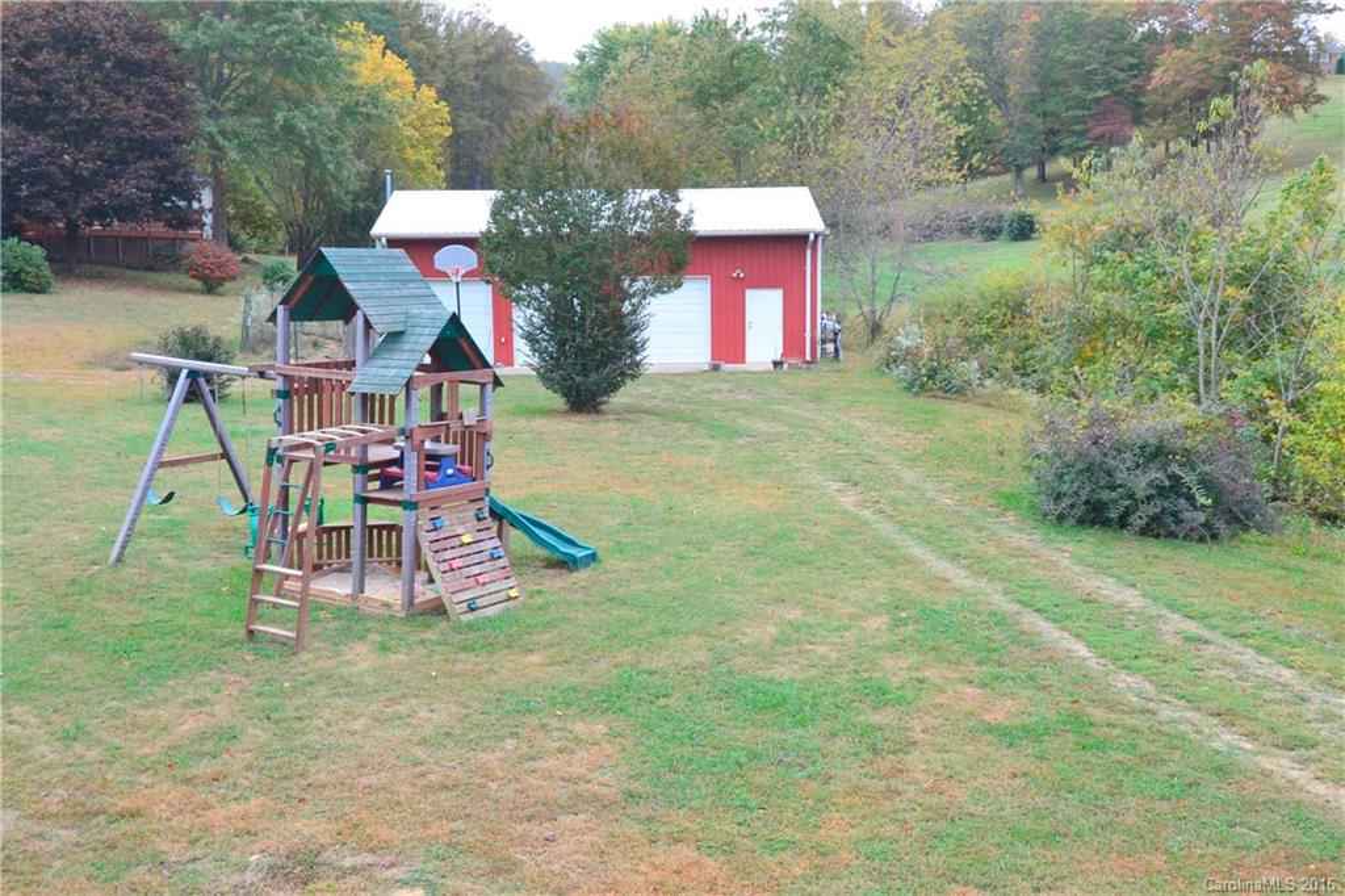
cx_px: 672
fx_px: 1344
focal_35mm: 36
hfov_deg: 53.1
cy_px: 448
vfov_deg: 36.8
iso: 400
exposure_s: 1/100
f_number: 9
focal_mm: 24
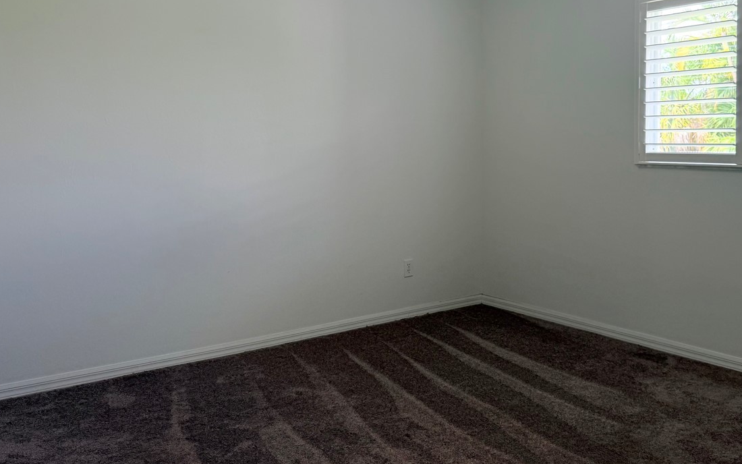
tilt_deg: -1.0
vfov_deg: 34.2
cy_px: 160
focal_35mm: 37
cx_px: 476
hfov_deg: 52.0
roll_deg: +0.4
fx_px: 748
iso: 100
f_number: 1.78
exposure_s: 1/188
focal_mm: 6.76
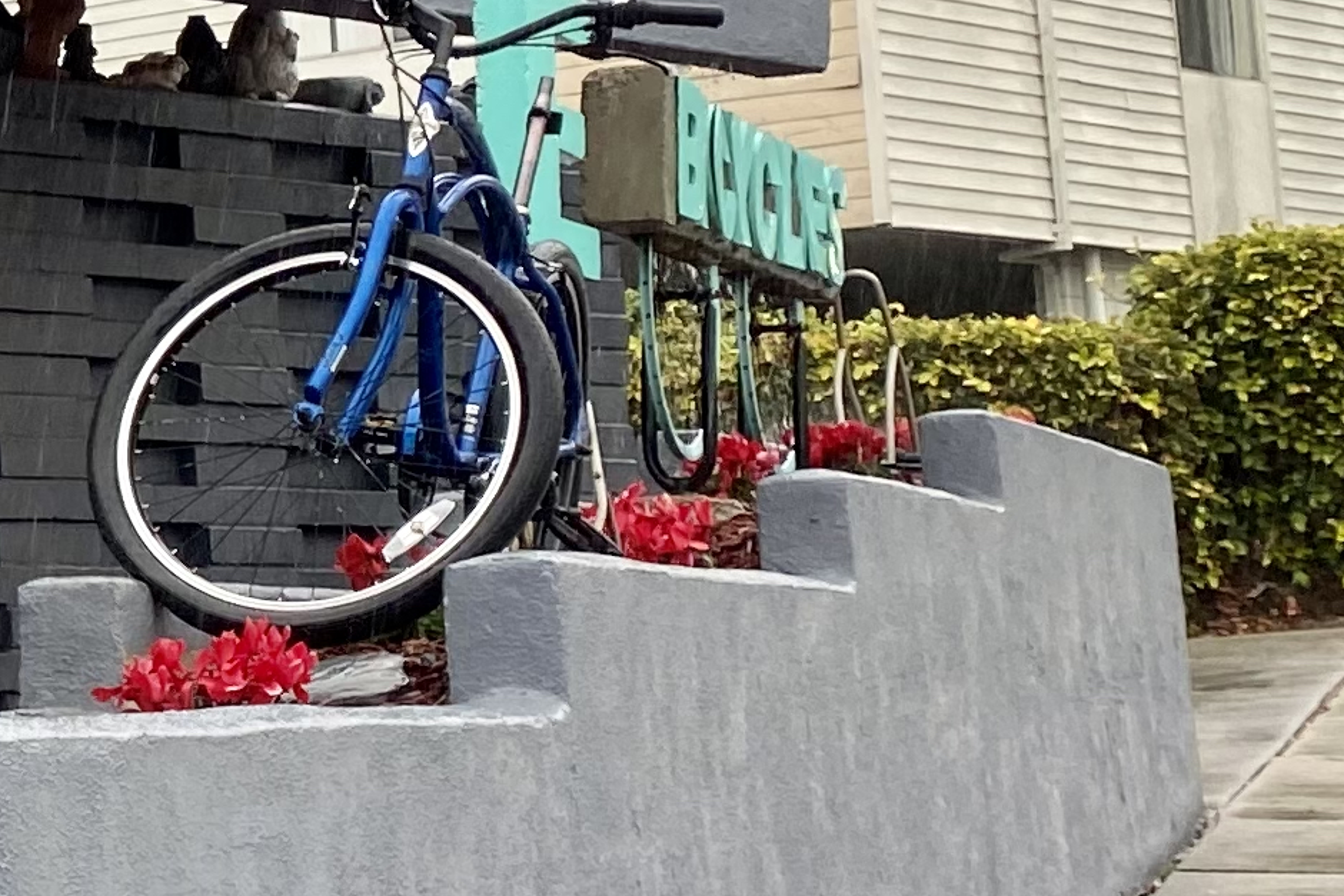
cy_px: 133
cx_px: -1200
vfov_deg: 11.8
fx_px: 4331
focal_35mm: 116
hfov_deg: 14.9
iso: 32
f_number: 1.8
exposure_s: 1/121
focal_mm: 4.25
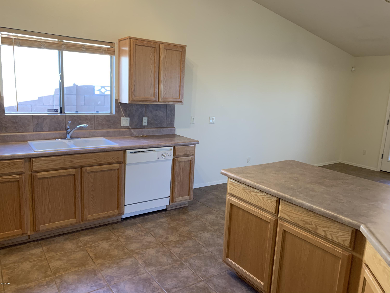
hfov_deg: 67.3
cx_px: 195
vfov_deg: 53.1
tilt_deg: -5.6
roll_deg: -0.8
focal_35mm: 26
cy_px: 146
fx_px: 293
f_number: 1.8
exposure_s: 1/60
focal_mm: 4.25
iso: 160
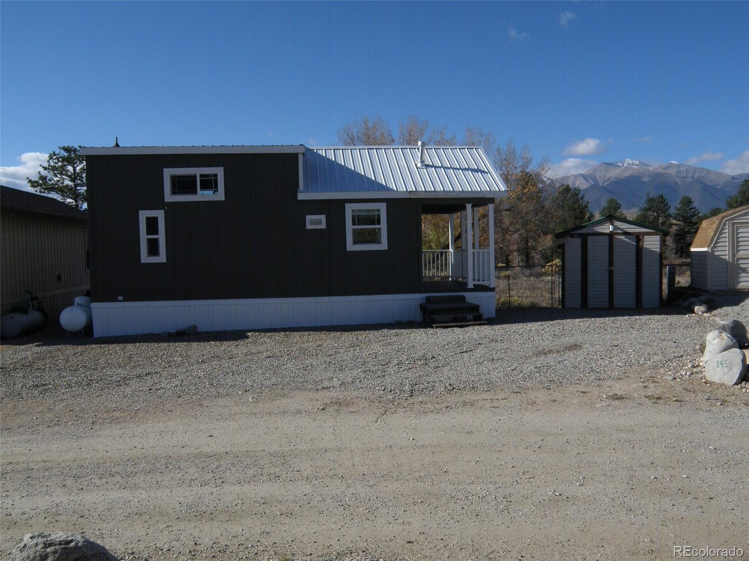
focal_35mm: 32
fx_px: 692
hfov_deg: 56.8
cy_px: 280
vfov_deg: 44.2
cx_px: 374
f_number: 5.6
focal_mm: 5.72
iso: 64
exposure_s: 1/500
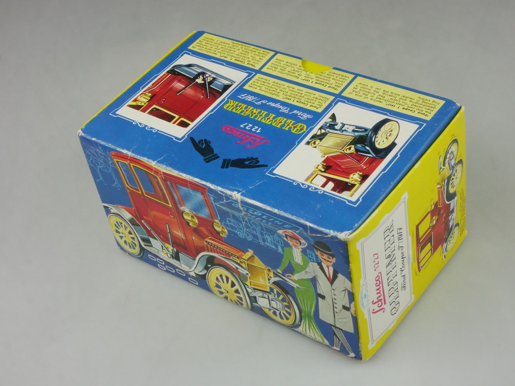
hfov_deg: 32.2
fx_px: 893
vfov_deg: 24.4
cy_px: 193
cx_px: 258
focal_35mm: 60
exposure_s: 1/60
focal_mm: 30
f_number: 16
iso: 2500
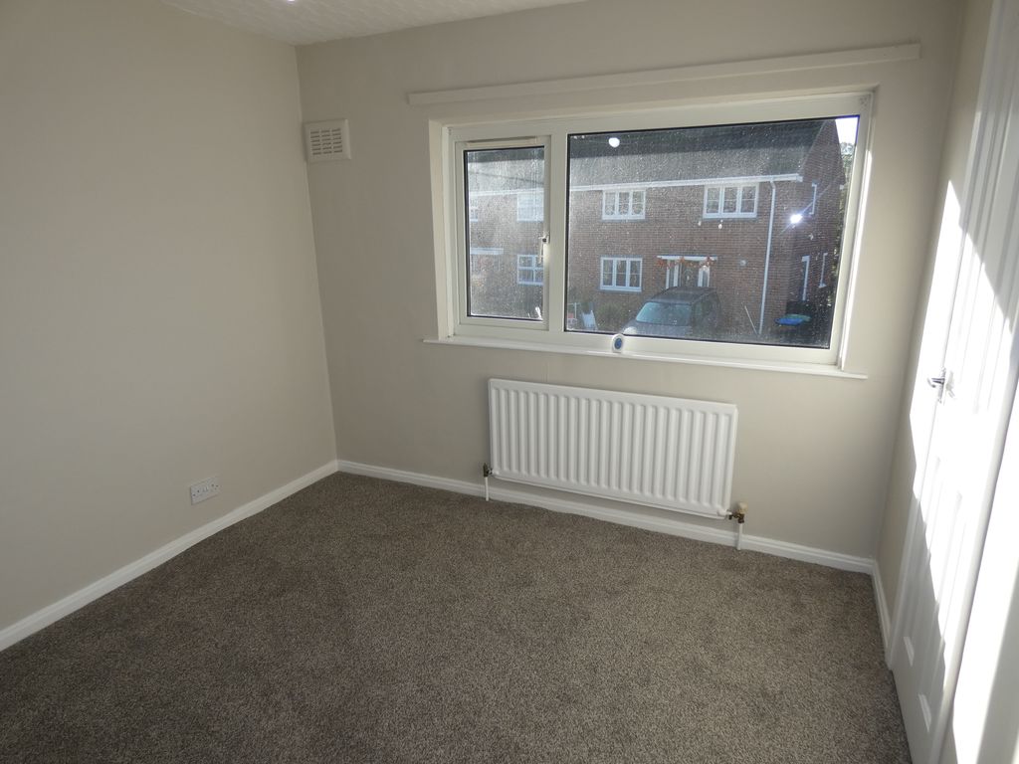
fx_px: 589
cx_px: 510
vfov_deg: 66.0
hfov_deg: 81.7
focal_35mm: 20
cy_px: 382
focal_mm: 3.6
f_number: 2.8
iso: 80
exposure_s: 1/320
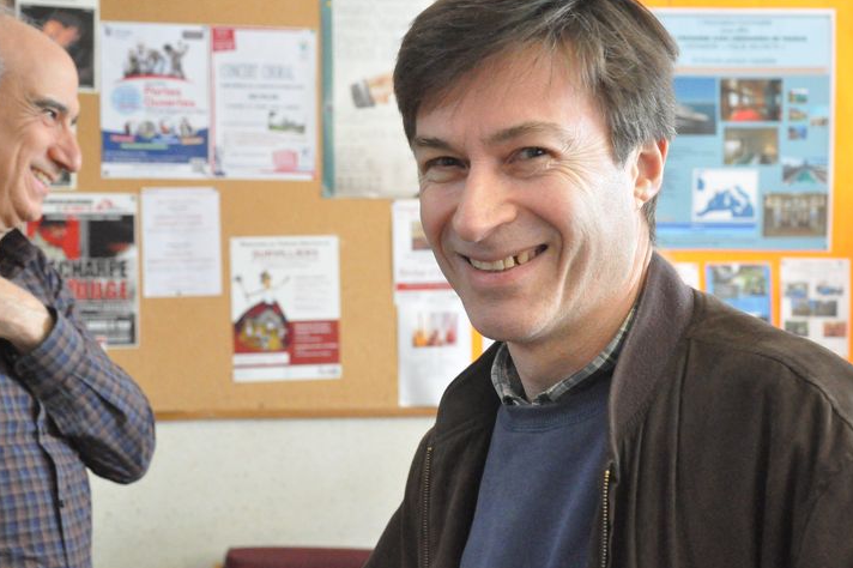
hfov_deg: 31.4
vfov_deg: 21.2
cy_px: 271
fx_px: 1516
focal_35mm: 64
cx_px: 388
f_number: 7.1
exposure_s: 1/200
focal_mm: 38
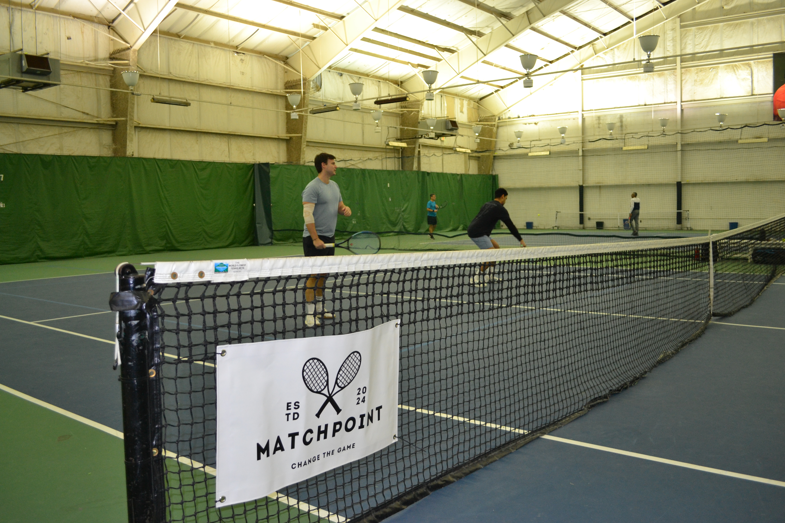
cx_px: 392
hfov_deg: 61.9
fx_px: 654
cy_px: 262
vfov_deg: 43.6
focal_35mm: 30
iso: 720
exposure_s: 1/60
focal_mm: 20
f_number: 3.8
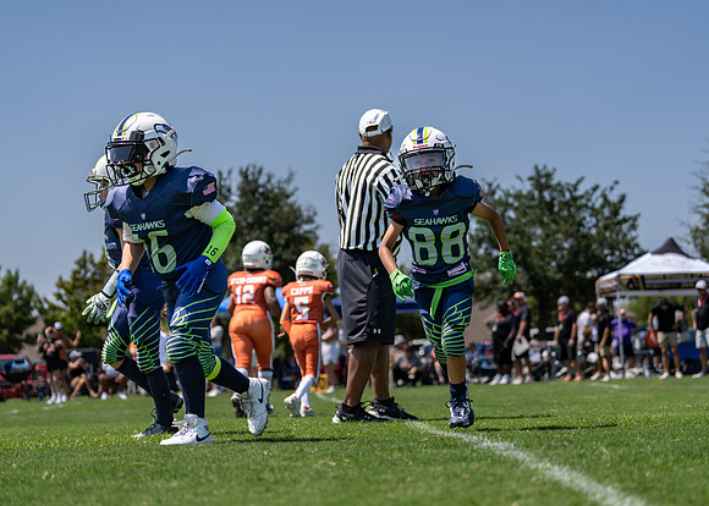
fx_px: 1554
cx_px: 354
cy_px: 253
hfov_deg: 25.7
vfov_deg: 18.5
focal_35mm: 77
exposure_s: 1/1600
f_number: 2.8
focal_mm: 70
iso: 100
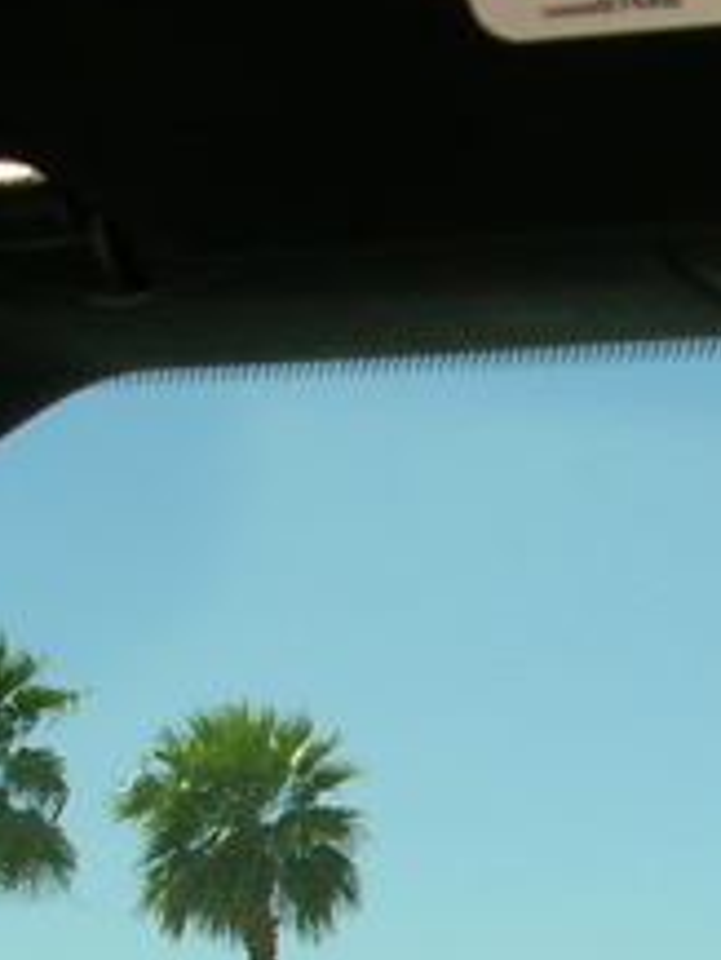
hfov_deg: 12.5
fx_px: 3107
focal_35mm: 112
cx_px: 1128
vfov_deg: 17.1
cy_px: 1000
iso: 50
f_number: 5.6
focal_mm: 5.8
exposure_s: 1/262
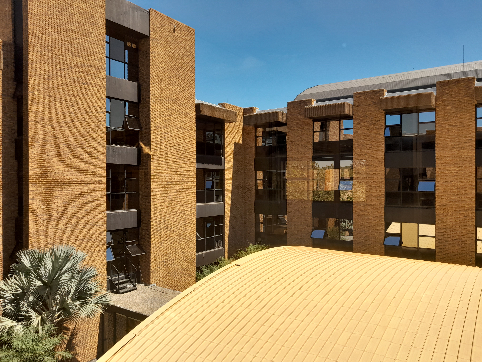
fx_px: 376
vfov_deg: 51.4
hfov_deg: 65.3
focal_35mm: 27
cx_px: 241
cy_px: 181
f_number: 1.8
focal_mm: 4
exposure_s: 1/120
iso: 40
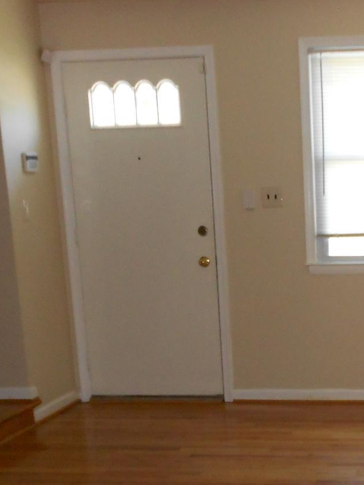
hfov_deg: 22.1
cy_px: 407
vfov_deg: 29.4
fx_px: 897
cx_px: 362
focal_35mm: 64
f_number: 3.2
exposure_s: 1/25
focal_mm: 4.6
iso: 200
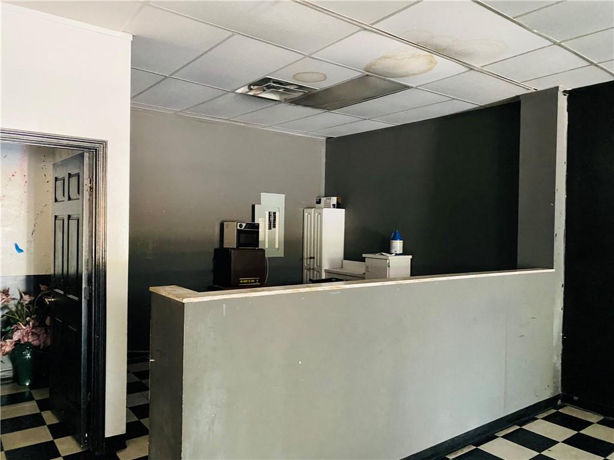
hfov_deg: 67.3
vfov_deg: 53.1
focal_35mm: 26
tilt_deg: -1.8
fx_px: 461
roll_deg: -0.4
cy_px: 230
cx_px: 307
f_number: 1.8
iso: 800
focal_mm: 4.25
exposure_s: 1/30
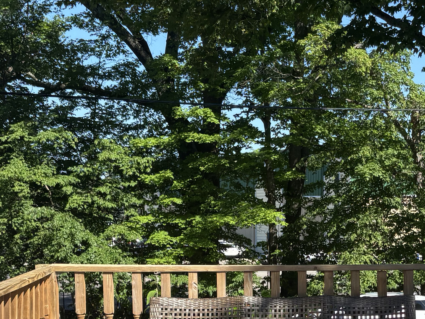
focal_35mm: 73
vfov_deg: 19.9
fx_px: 896
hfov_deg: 26.3
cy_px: 272
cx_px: 322
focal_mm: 5.96
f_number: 1.6
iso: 50
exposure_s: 1/1543
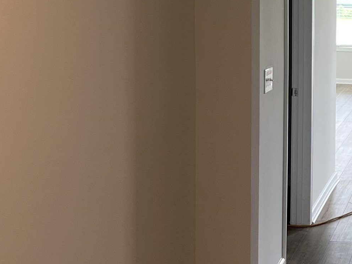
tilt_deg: -6.6
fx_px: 824
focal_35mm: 81
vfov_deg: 18.2
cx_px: 416
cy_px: 81
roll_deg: -1.4
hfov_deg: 22.4
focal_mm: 5.7
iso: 100
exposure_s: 1/120
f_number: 1.5
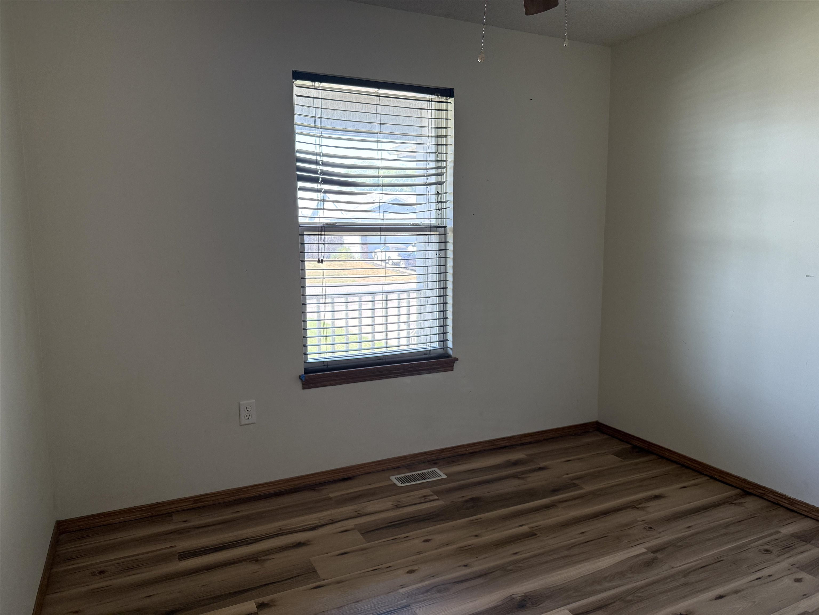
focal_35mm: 24
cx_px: 410
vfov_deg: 56.8
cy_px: 308
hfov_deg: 71.6
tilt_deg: -7.1
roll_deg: +0.3
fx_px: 568
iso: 200
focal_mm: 6.76
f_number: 1.78
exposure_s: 1/100
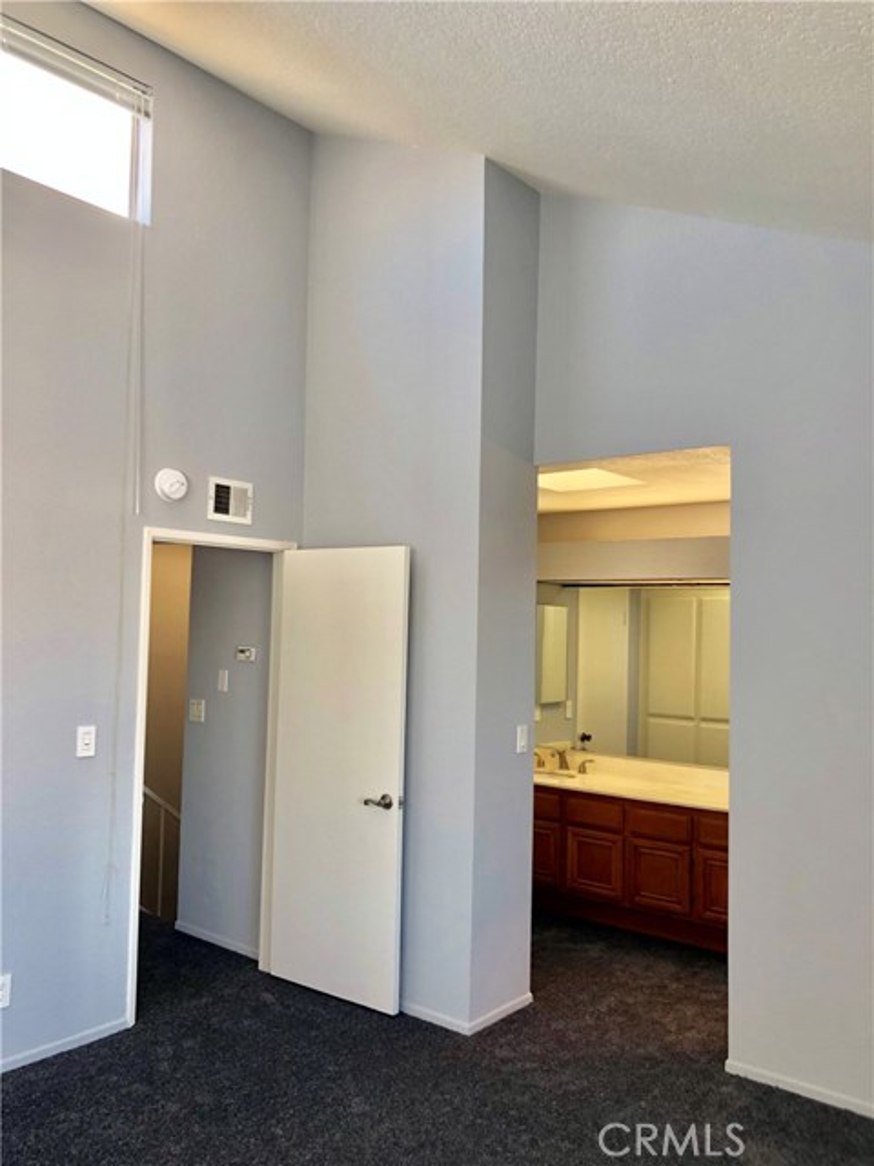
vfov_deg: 63.4
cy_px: 583
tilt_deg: +4.1
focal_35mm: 28
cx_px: 437
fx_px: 943
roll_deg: -1.5
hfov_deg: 49.7
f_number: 1.8
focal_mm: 3.99
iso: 40
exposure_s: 1/120
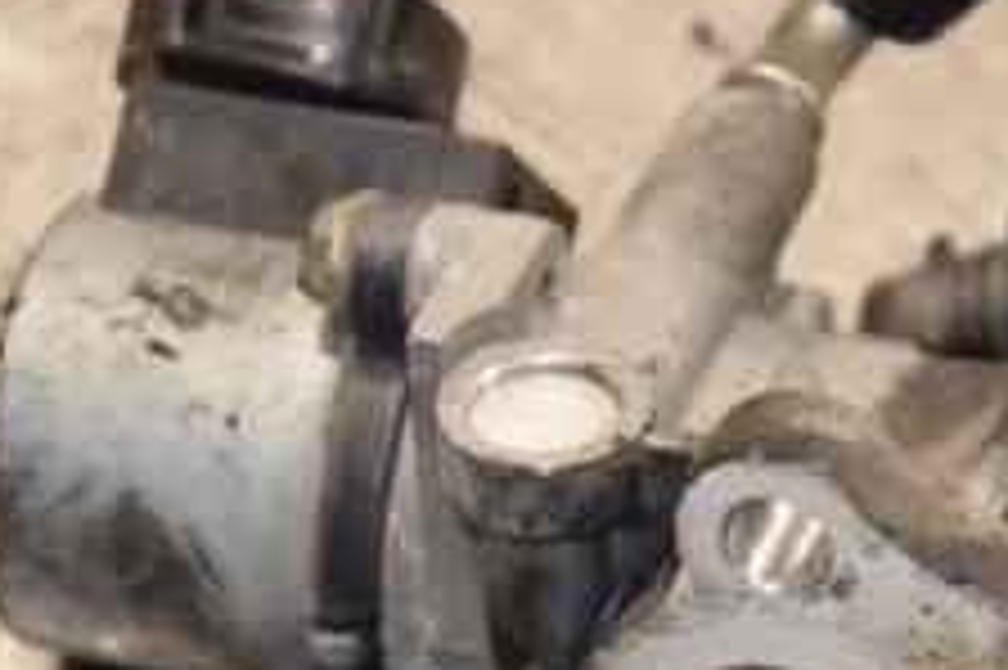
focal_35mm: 281
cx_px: 819
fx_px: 7862
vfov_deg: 4.9
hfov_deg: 7.3
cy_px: 477
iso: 800
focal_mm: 70
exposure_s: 1/200
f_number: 5.6
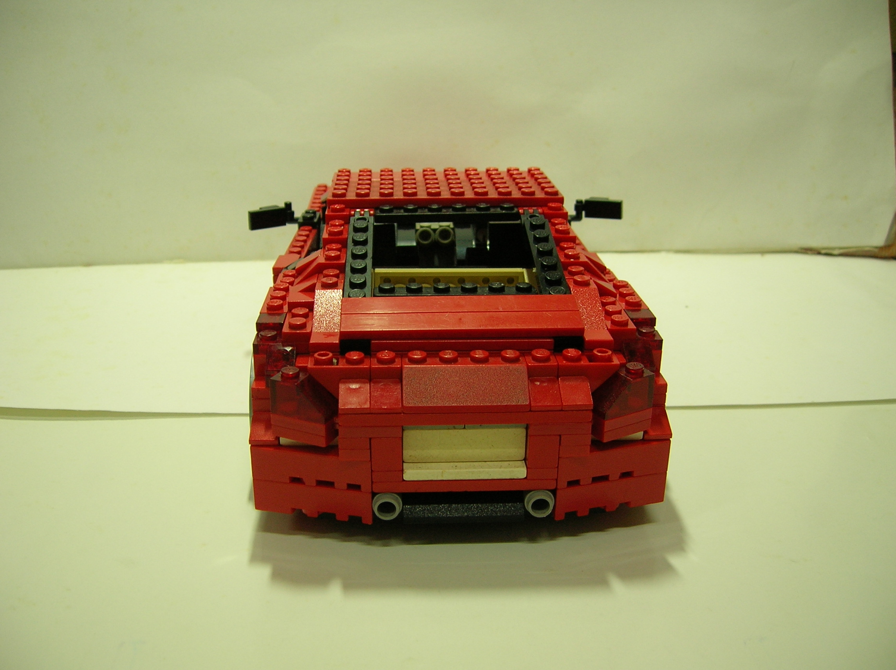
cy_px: 335
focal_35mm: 34
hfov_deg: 54.0
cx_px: 448
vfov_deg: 41.7
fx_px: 879
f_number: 2.9
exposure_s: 1/3.5
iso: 59
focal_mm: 5.7
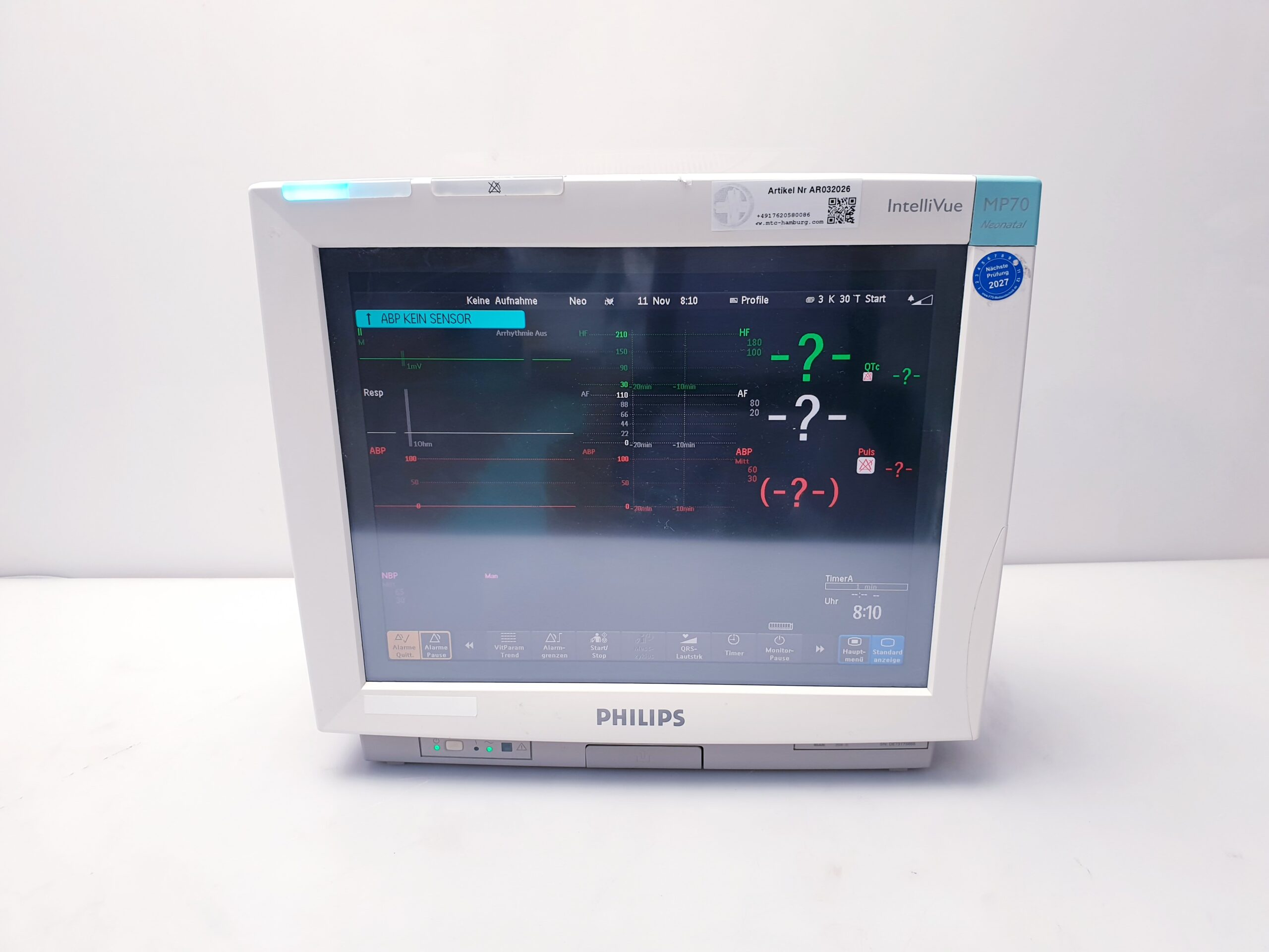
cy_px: 476
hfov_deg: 67.3
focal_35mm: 26
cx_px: 634
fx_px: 953
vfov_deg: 53.1
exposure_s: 1/50
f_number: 2.4
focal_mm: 4.3
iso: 80
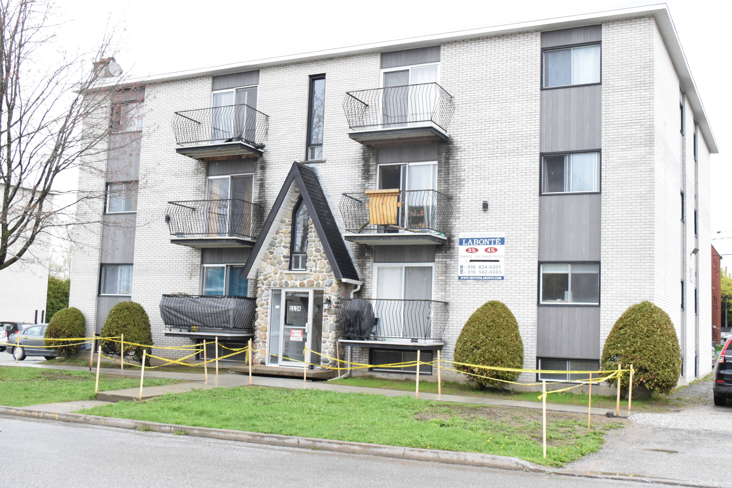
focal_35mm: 40
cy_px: 244
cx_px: 366
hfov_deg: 47.9
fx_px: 823
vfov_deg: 33.0
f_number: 7.1
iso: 6400
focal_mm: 27
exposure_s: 1/4000
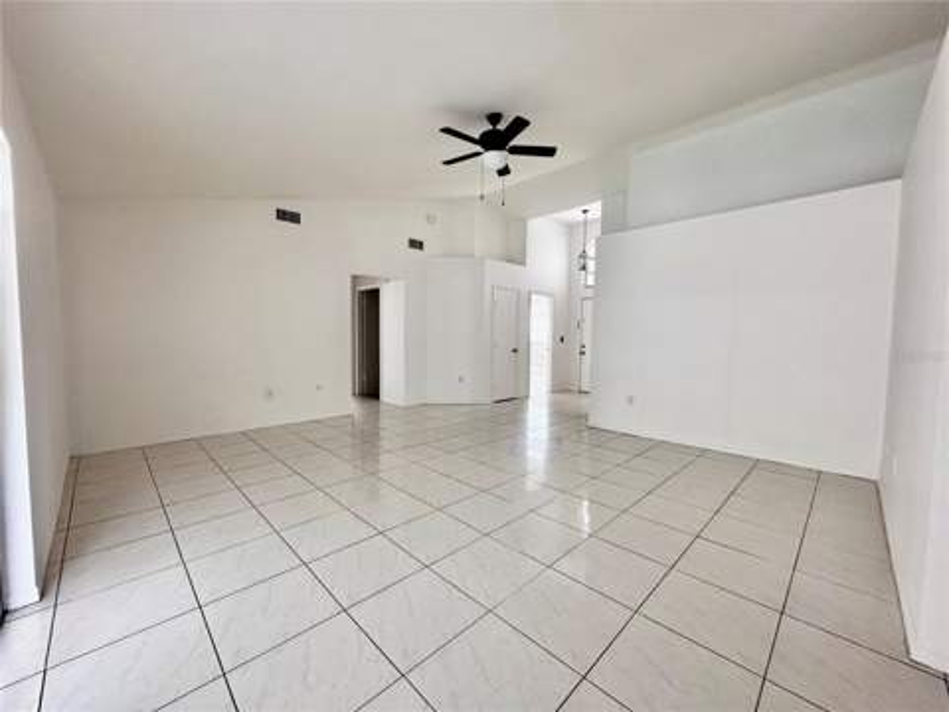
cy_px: 356
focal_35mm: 14
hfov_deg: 102.1
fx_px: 384
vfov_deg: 85.7
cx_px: 474
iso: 100
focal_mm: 2.22
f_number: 2.2
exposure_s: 1/99
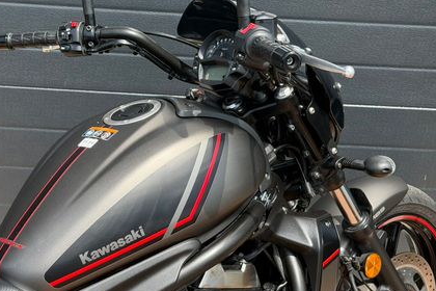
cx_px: 188
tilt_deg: -22.6
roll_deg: -1.7
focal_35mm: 76
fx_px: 920
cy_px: 164
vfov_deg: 17.9
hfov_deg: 26.6
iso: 100
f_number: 1.78
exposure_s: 1/1715
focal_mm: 6.76
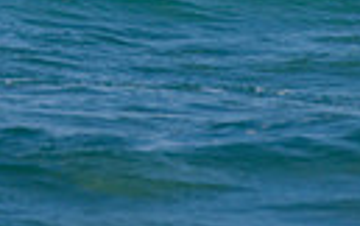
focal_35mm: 2804
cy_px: -259
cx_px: -145
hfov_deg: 0.7
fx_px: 27547
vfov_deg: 0.5
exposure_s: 1/2000
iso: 180
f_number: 5.6
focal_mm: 500
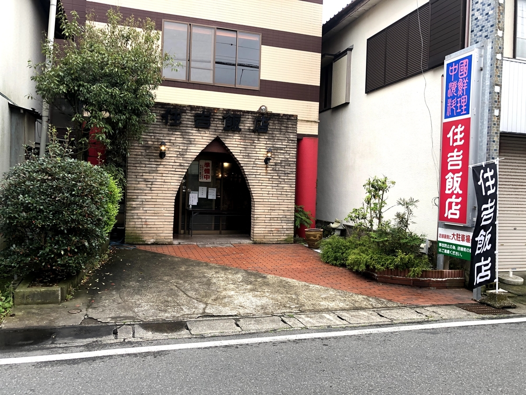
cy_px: 198
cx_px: 263
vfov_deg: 49.7
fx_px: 425
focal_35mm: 28
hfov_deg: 63.4
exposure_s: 1/133
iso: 20
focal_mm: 4
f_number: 1.8
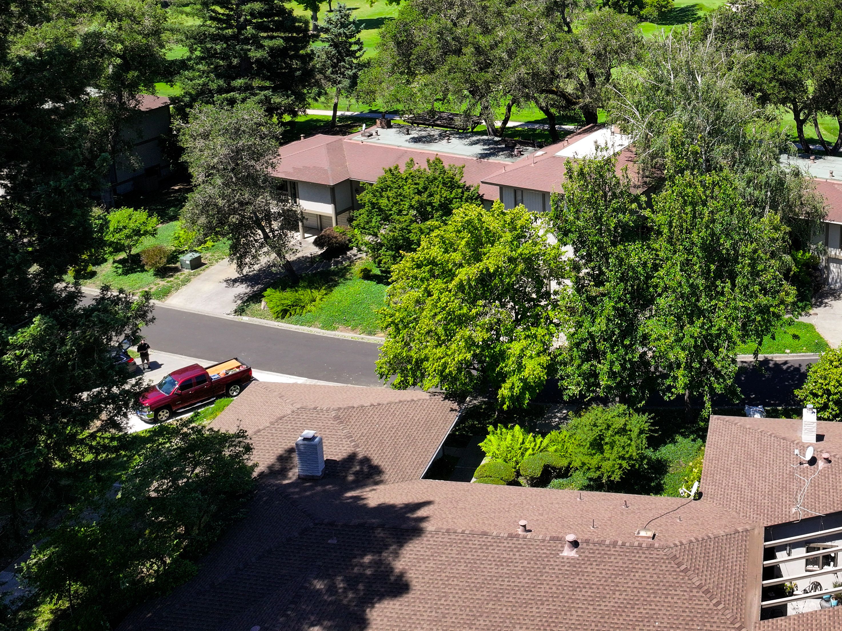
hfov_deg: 41.9
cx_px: 677
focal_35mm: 43
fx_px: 1046
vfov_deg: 32.5
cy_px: 111
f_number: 8
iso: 100
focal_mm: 12.29
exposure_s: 1/200
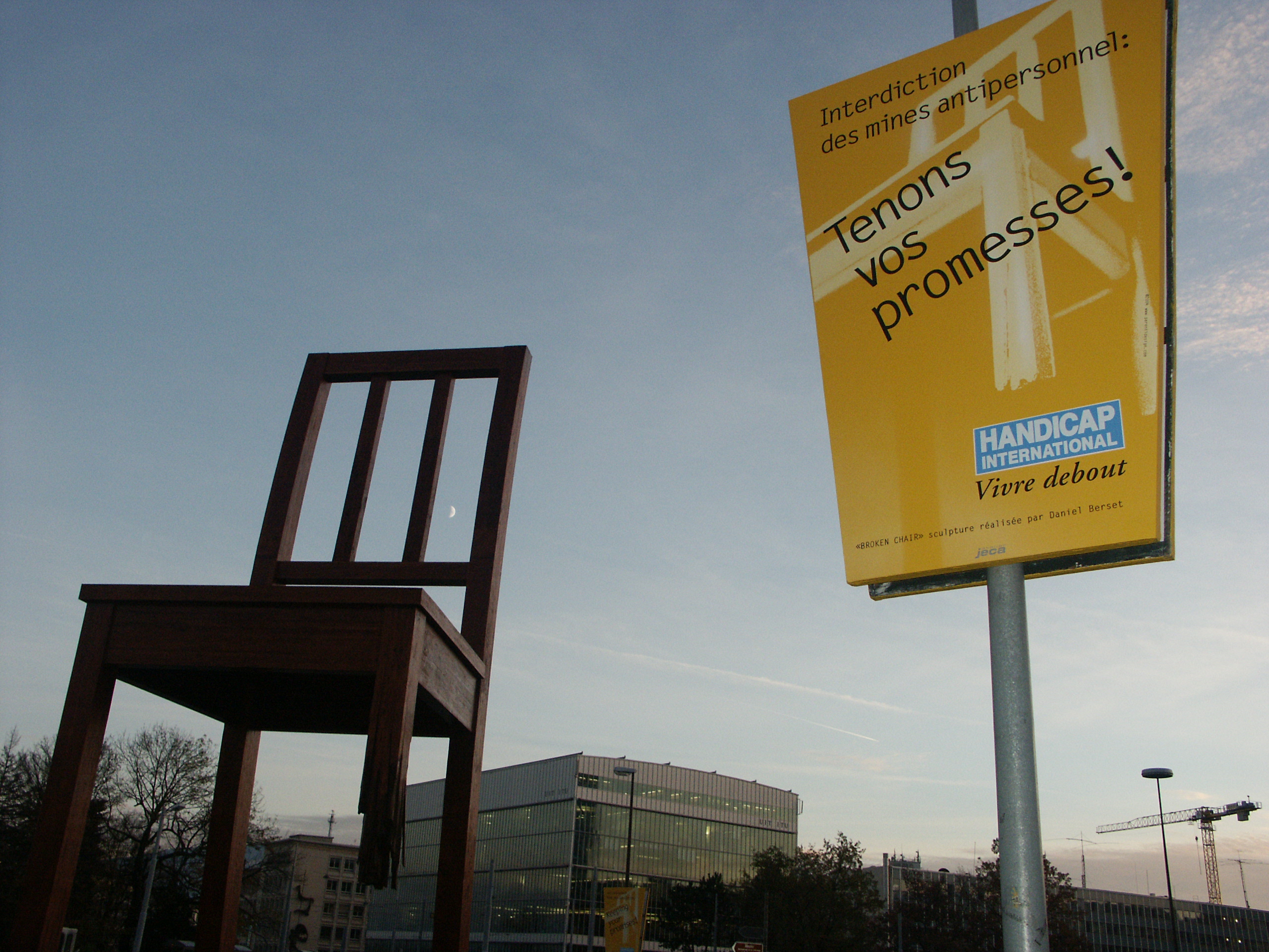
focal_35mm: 30
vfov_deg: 46.8
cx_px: 634
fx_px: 1100
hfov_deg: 60.0
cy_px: 476
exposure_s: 1/350
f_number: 4
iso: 200
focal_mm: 7.95
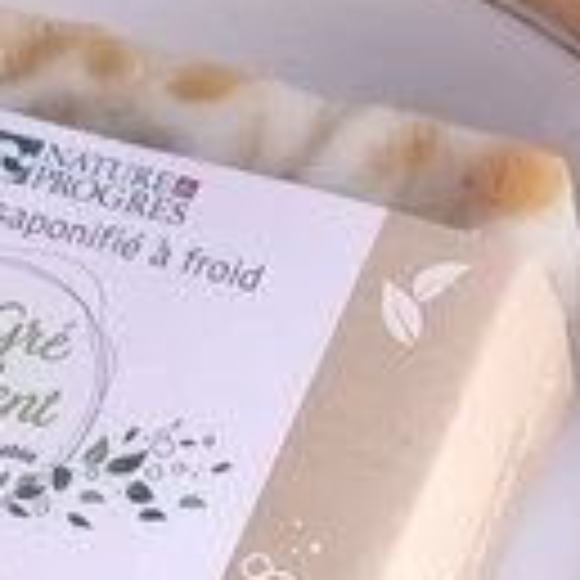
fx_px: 3583
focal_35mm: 189
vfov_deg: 9.2
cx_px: 171
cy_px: 463
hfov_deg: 9.2
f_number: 1.65
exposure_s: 1/50
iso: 500
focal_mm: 6.18
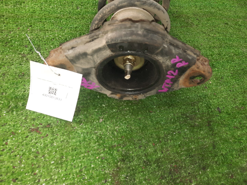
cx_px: 124
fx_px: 178
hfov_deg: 69.4
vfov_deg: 54.9
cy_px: 92
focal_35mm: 25
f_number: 2
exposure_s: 1/50
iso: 292
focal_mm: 4.6
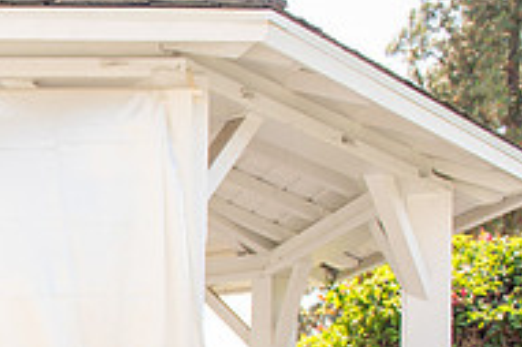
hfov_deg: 20.6
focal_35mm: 83
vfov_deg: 15.8
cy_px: 410
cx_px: -279
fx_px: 1202
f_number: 4
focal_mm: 24
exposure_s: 1/200
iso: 100
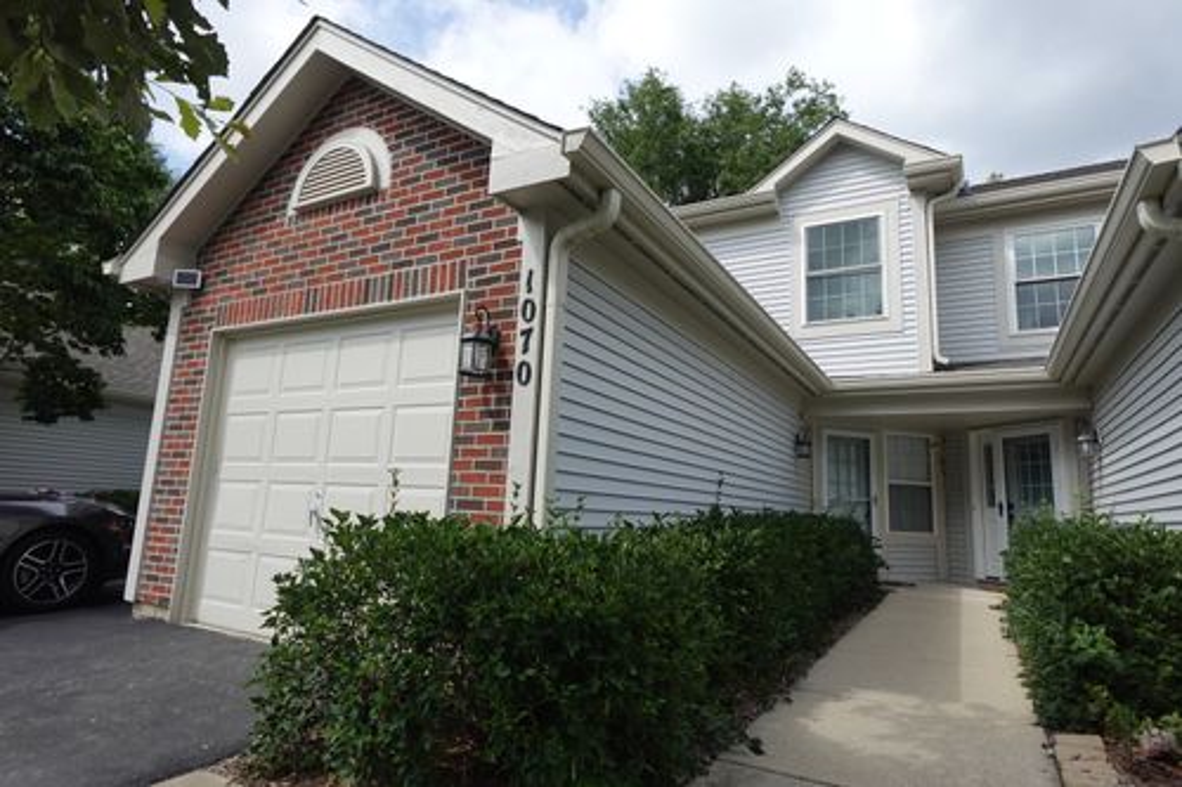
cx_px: 591
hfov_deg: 84.0
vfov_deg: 61.9
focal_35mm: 20
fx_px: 656
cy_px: 394
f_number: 2
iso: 125
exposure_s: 1/2500
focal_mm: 7.6
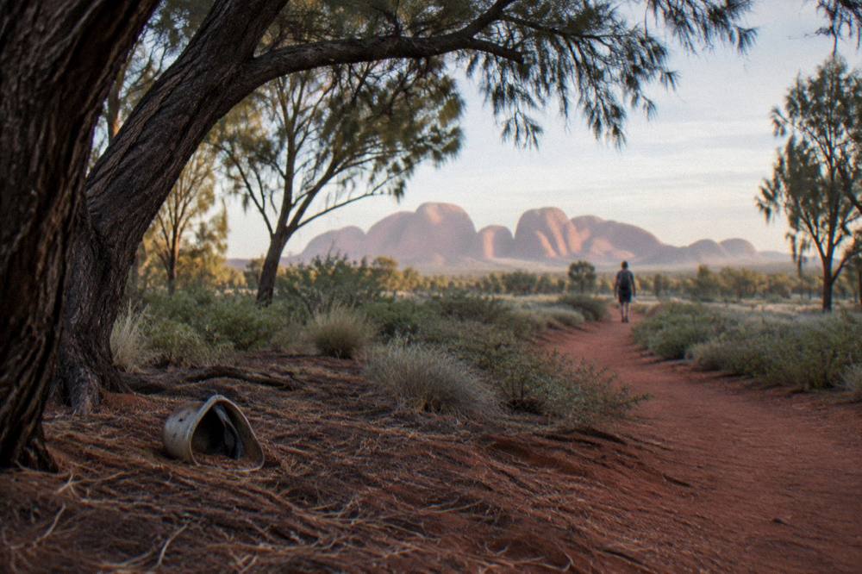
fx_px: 838
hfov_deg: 54.5
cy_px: 287
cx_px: 431
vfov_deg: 37.8
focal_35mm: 35
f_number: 9
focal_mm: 35
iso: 800
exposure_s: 1/320
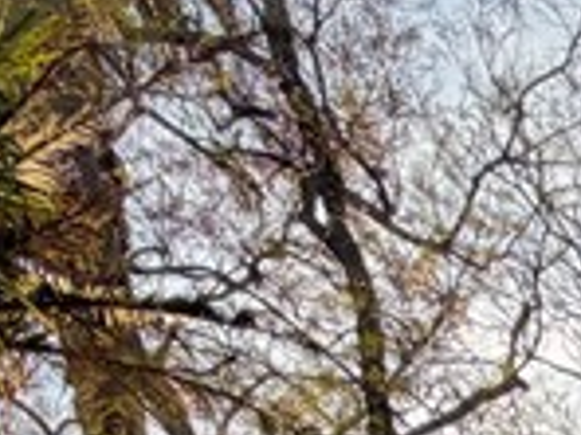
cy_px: 1325
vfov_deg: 10.5
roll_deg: +3.6
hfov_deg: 15.4
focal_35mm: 97
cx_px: 1221
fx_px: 1628
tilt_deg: -3.6
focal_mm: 2.22
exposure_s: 1/199
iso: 50
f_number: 2.2
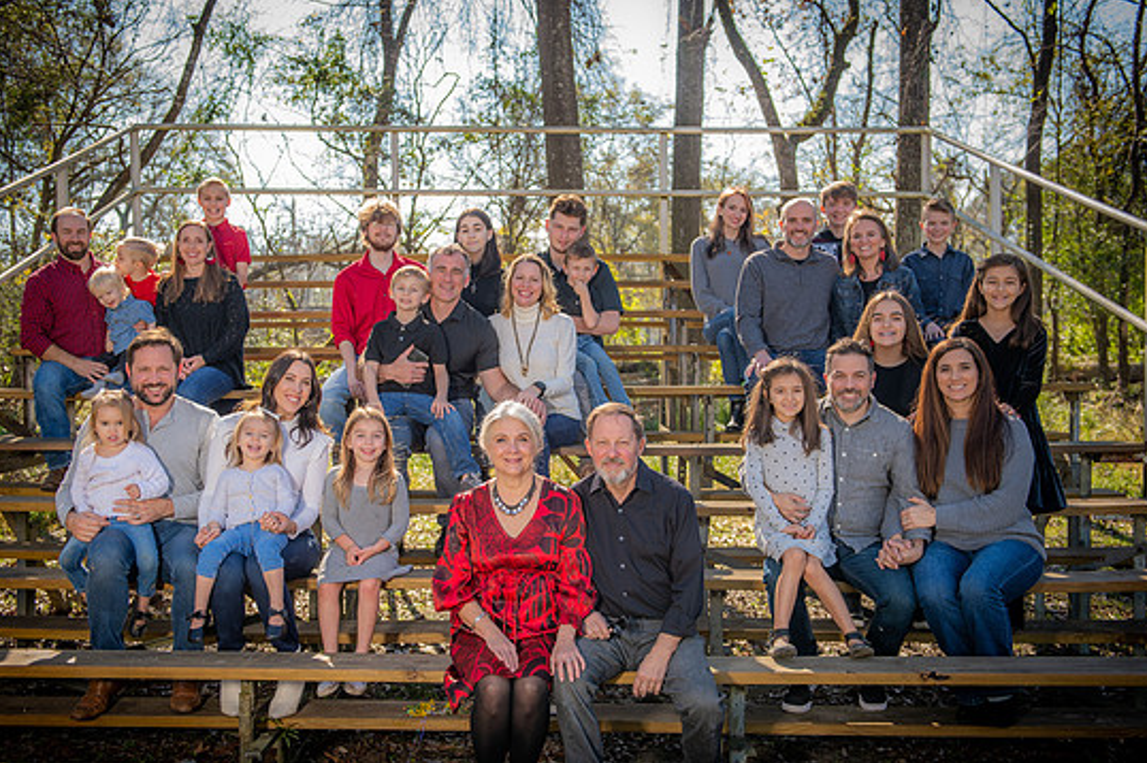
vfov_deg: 32.6
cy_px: 390
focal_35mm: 41
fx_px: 1305
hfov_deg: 47.4
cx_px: 550
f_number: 3.5
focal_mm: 38
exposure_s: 1/250
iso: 50
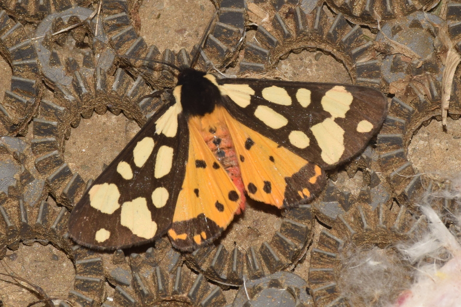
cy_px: 154
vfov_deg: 6.5
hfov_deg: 9.8
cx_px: 230
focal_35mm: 210
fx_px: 2688
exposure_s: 1/160
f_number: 13
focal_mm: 140
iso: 100
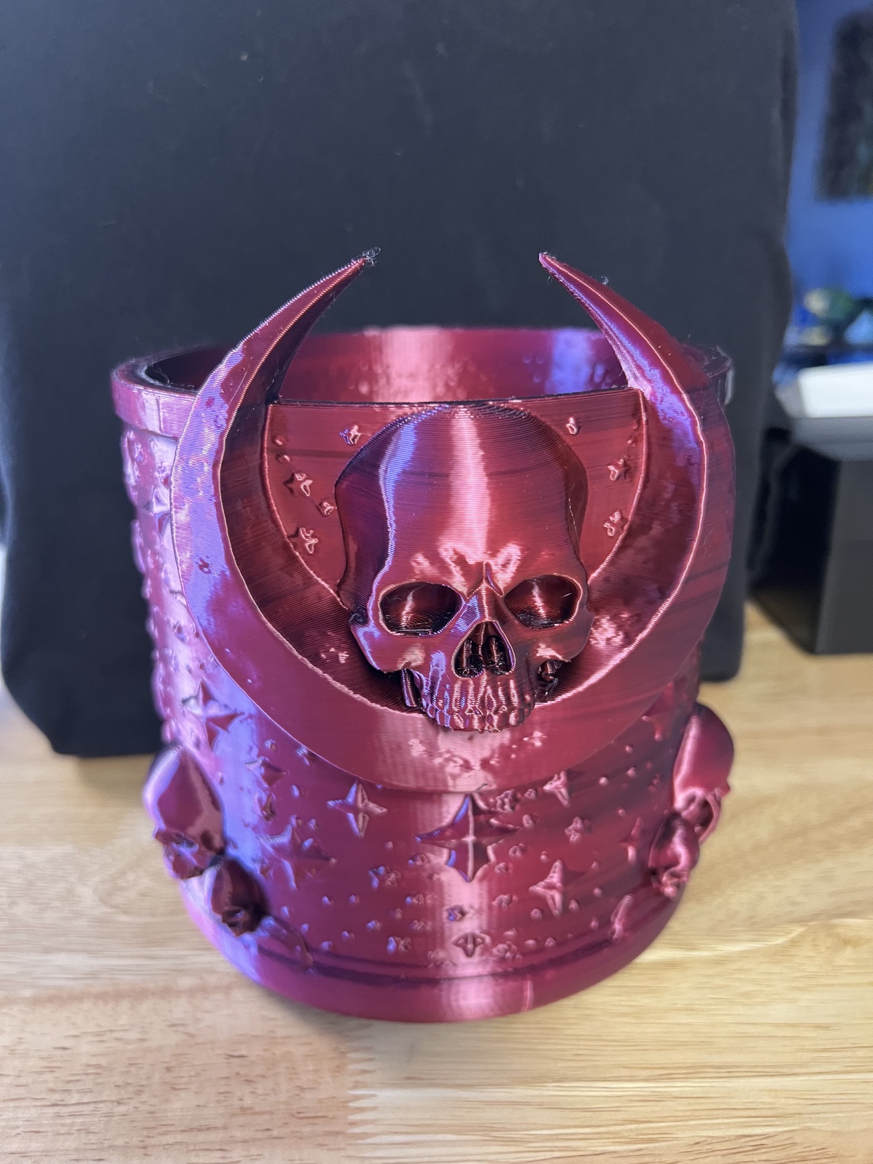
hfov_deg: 53.1
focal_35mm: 26
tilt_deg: -20.8
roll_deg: +1.4
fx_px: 874
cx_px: 436
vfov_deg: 67.3
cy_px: 582
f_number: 1.5
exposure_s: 1/60
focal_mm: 5.7
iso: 400
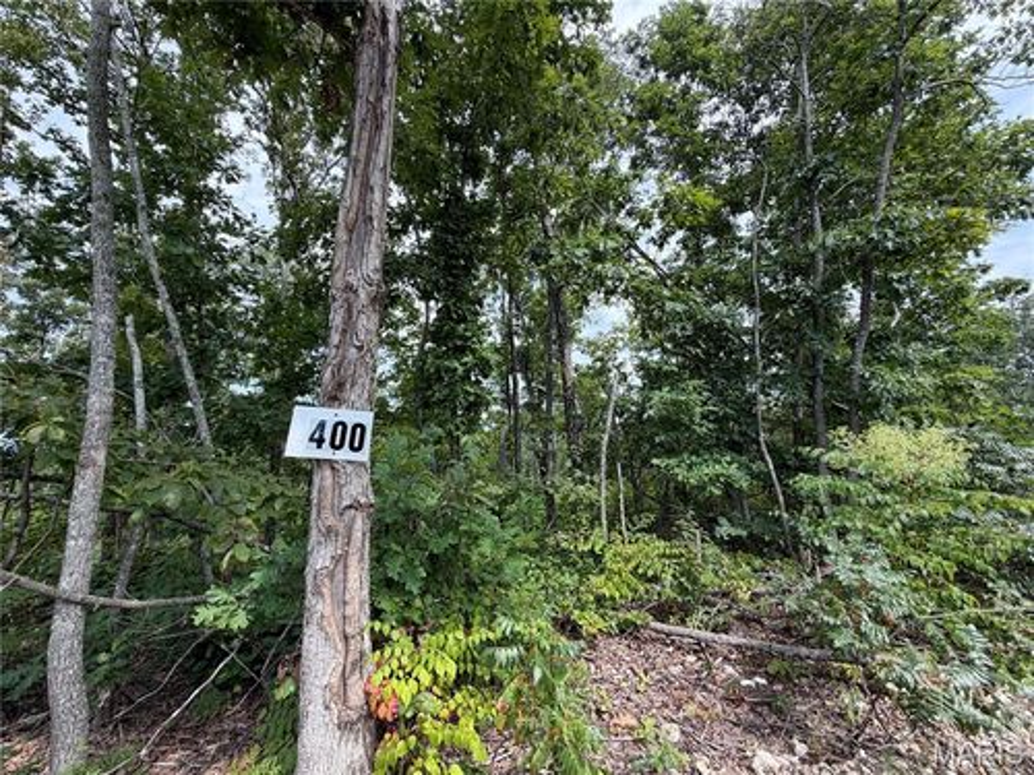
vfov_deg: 85.7
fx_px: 418
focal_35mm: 14
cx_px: 517
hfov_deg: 102.1
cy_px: 388
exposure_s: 1/486
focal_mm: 2.22
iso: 64
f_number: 2.2
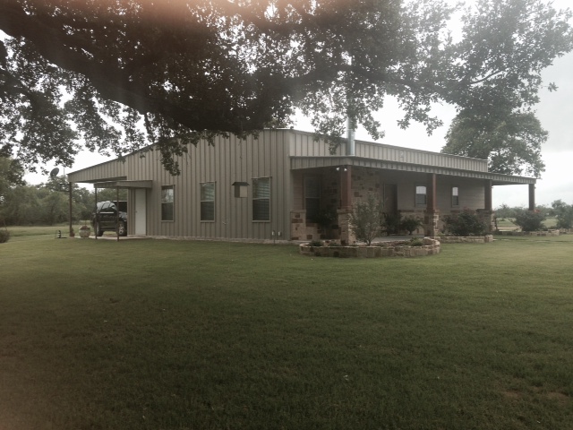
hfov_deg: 55.4
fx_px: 546
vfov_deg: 42.9
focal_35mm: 33
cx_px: 286
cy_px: 215
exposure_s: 1/147
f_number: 2.4
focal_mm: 4.12
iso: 50
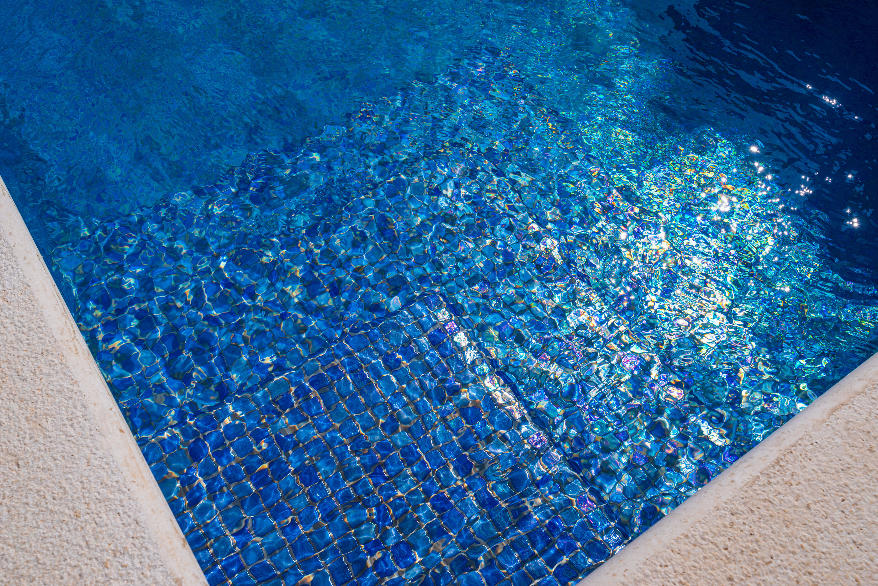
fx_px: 732
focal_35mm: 30
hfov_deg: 61.9
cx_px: 439
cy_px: 293
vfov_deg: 43.6
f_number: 8
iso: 100
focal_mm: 30
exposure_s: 1/1000
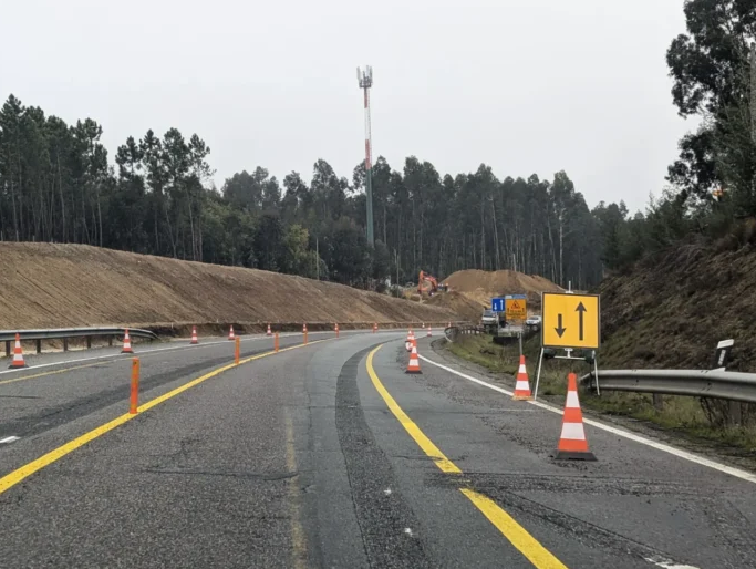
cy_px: 274
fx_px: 1574
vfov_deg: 20.5
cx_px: 321
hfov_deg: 27.0
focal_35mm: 72
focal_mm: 6.81
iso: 46
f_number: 1.85
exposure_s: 1/487
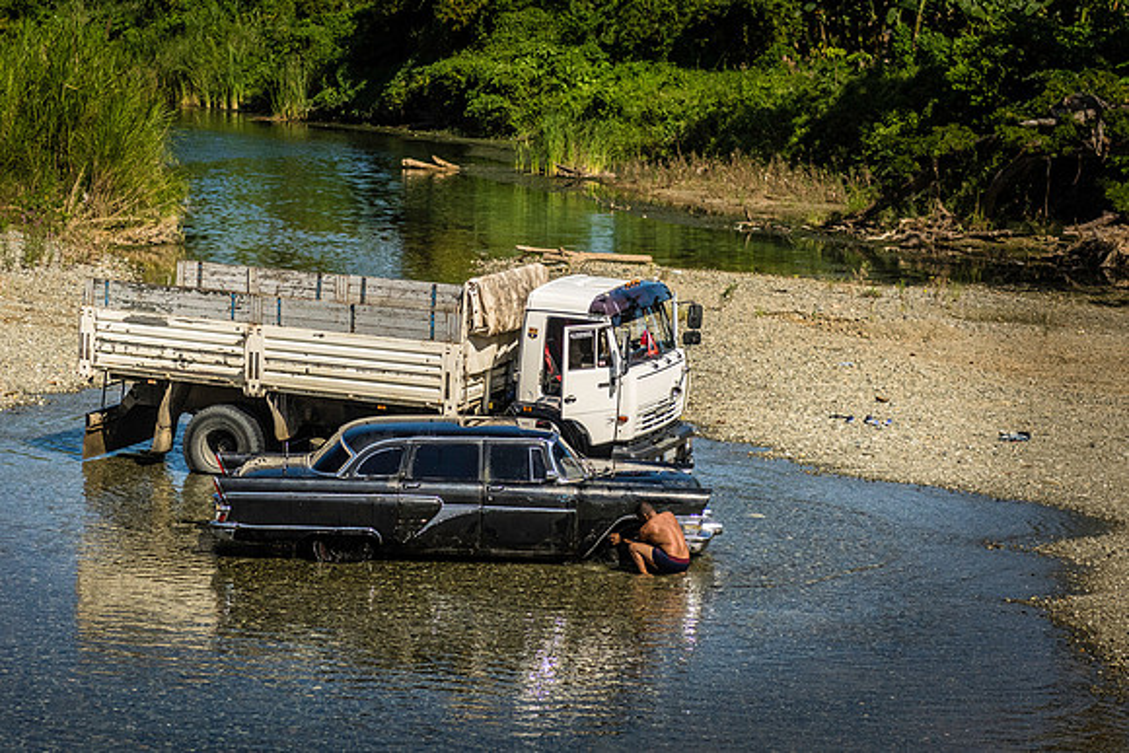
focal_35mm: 103
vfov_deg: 13.3
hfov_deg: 19.8
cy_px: 381
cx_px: 572
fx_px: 3231
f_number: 3.2
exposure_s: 1/3200
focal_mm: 70
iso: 800
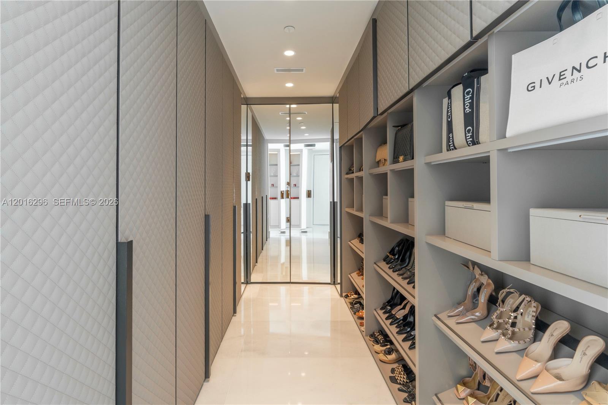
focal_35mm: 16
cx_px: 304
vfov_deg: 72.0
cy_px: 202
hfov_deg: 95.0
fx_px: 279
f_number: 10
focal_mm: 11
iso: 250
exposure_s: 1/5
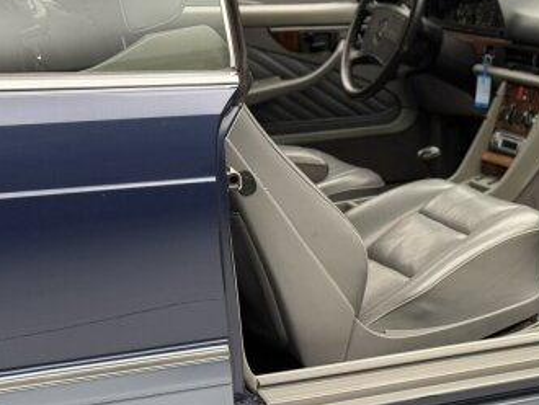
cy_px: 183
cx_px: 508
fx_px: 1449
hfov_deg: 20.5
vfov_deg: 15.9
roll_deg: +0.5
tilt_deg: -10.9
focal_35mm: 93
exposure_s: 1/60
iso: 250
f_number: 1.78
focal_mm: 6.76
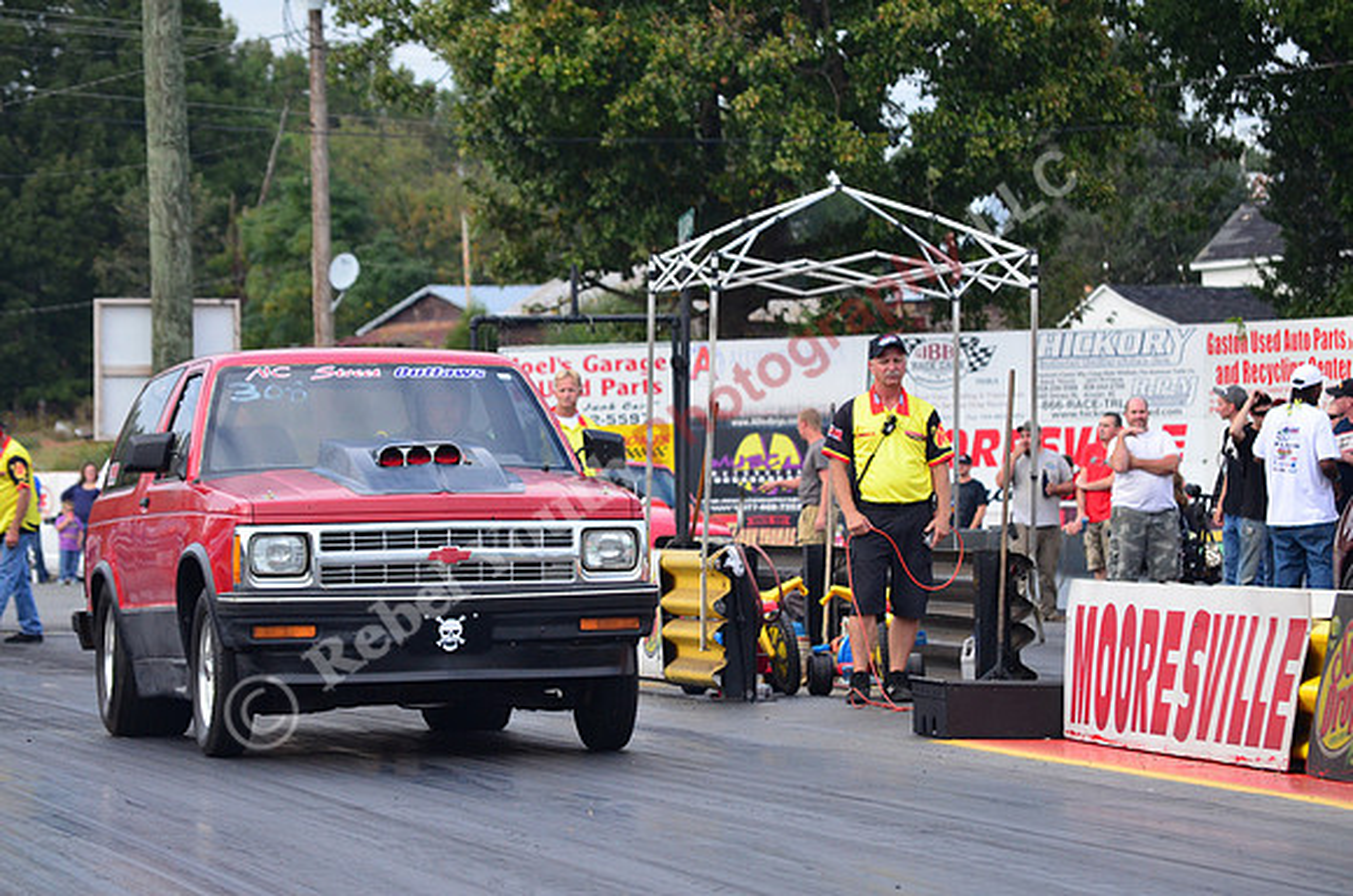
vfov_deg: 7.6
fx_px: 6750
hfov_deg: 11.4
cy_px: 448
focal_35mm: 180
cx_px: 676
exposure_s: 1/800
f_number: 7.1
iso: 1000
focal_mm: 120
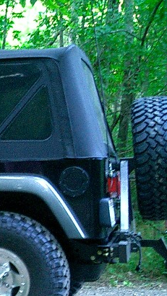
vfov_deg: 22.3
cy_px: 206
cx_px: -169
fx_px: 748
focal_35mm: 95
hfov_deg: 11.5
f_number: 4.2
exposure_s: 1/8
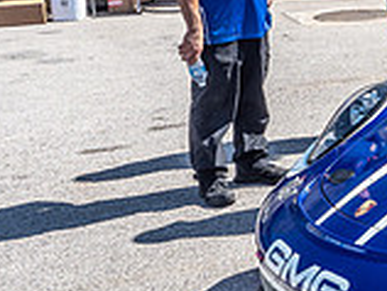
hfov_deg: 18.3
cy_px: 16
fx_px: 985
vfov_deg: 16.5
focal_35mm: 88
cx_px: 659
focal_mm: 12
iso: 64
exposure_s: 1/125
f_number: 7.1
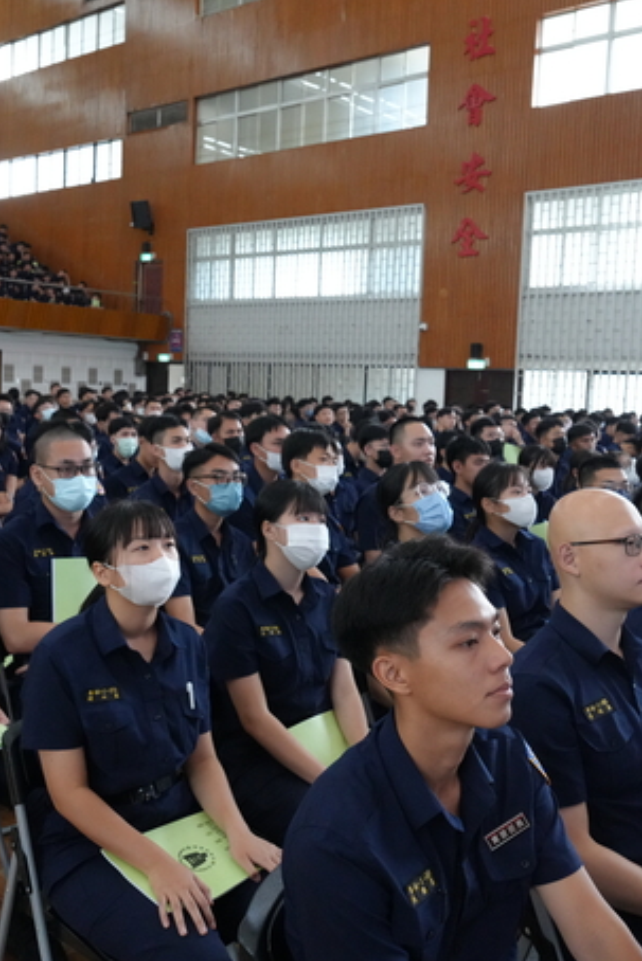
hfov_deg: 36.0
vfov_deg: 51.9
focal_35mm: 37
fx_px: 989
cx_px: 314
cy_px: 477
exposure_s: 1/160
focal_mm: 24
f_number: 6.3
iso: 6400
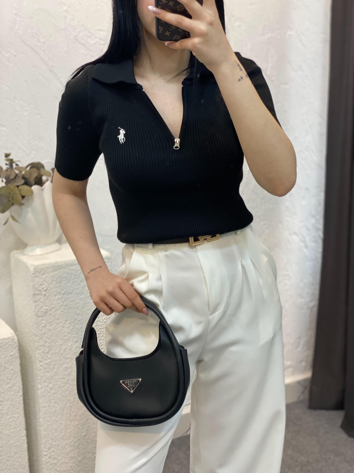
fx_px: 709
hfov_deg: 28.0
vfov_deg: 36.8
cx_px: 177
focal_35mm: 52
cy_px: 236
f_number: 2
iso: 125
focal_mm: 6
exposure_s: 1/100
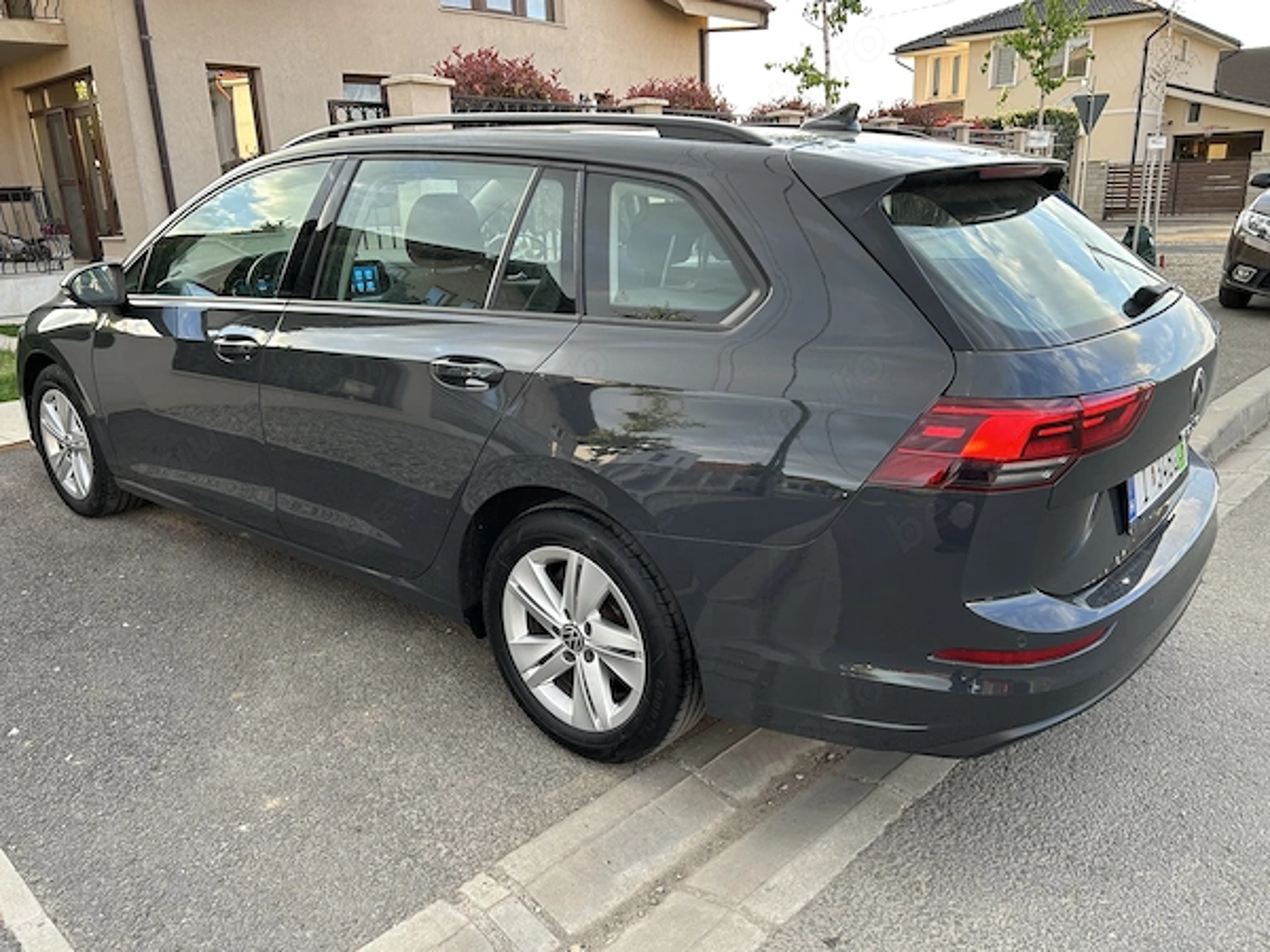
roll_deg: +1.9
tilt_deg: -17.6
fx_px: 954
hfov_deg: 67.3
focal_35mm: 26
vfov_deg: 53.1
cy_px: 476
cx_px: 635
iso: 50
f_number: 1.5
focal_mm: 5.7
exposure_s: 1/121
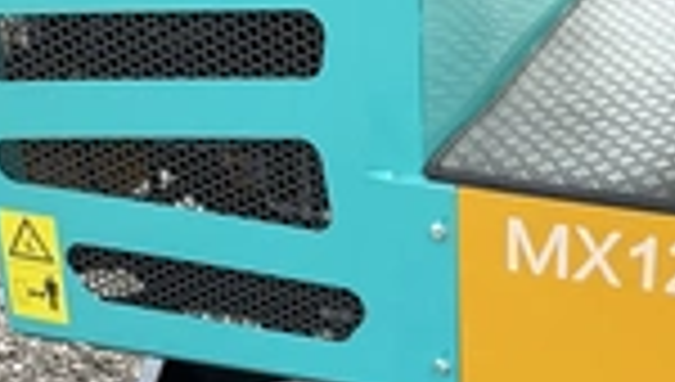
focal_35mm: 84
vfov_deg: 13.8
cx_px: 621
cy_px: 539
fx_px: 1506
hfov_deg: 24.5
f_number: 1.8
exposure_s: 1/367
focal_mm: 3
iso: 25
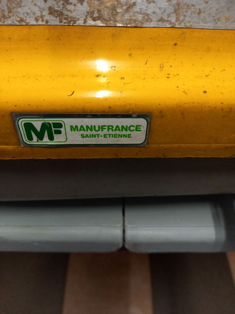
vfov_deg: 69.4
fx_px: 226
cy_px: 157
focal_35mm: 25
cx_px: 118
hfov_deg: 54.9
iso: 500
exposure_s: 1/33.3
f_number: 2
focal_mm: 4.6
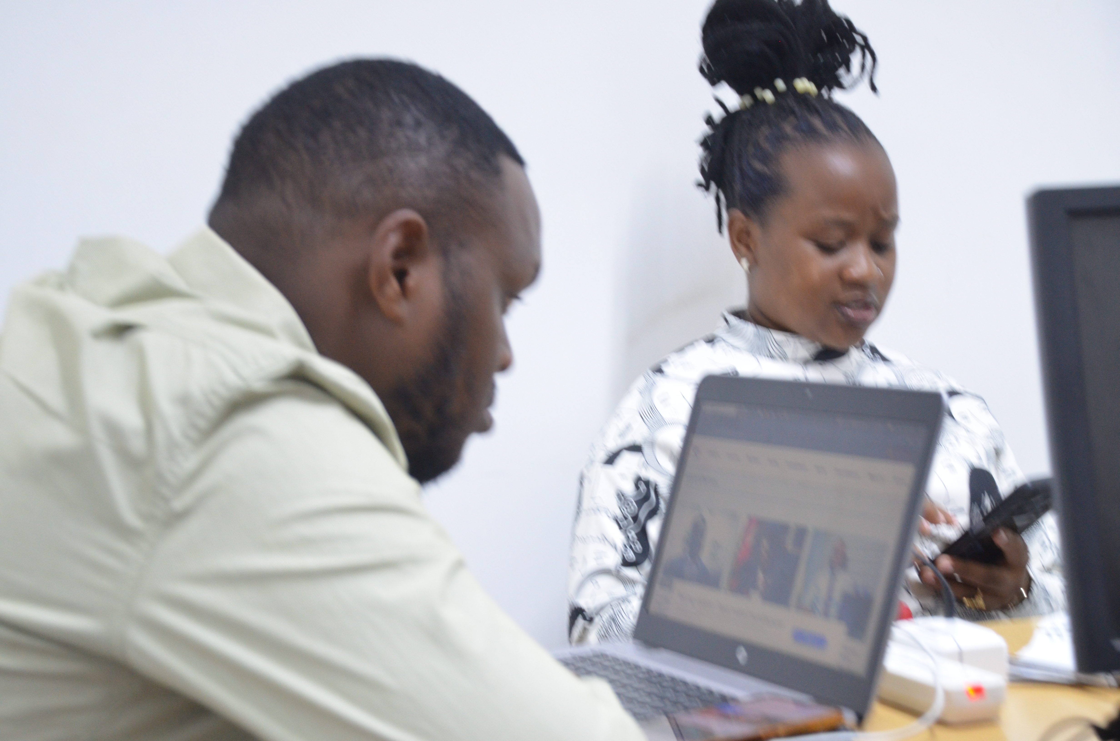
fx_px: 2328
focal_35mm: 75
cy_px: 370
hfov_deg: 27.0
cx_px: 560
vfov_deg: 18.1
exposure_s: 1/15
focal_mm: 50
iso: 1600
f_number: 4.8
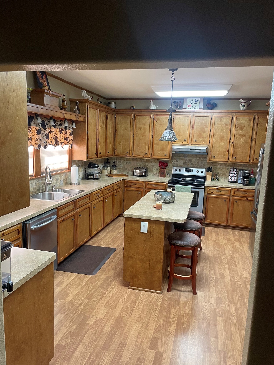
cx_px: 137
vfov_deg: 67.3
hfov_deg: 53.1
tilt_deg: -9.3
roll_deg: -1.8
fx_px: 274
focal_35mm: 26
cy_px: 182
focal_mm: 4.2
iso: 125
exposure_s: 1/41
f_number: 1.6
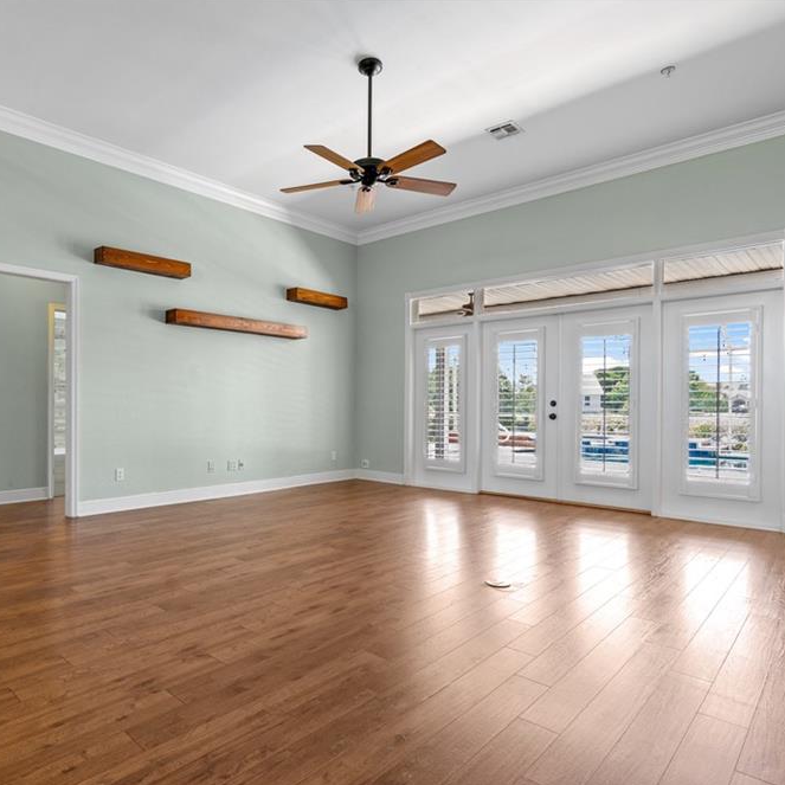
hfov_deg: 71.7
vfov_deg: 72.1
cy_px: 398
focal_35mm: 21
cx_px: 329
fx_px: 539
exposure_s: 1/13
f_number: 8
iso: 400
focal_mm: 16
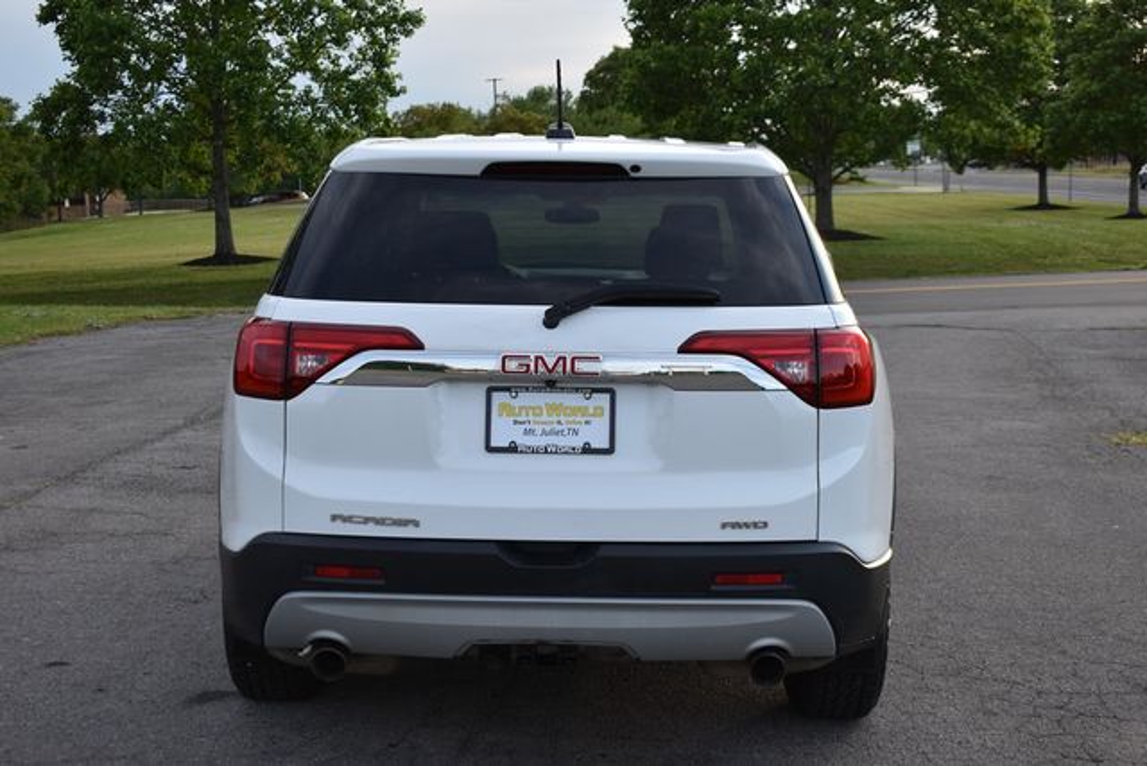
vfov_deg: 23.8
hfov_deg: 35.0
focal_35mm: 57
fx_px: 1816
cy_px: 383
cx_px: 574
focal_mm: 38
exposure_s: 1/250
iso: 280
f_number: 5.6
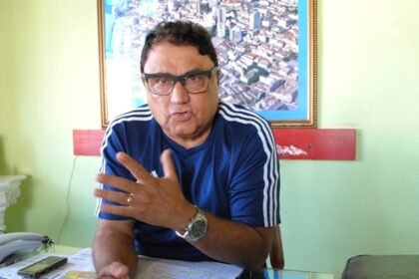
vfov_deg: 43.6
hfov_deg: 61.9
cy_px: 140
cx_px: 210
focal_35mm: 30
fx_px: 349
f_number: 4.5
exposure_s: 1/50
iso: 800
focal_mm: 20
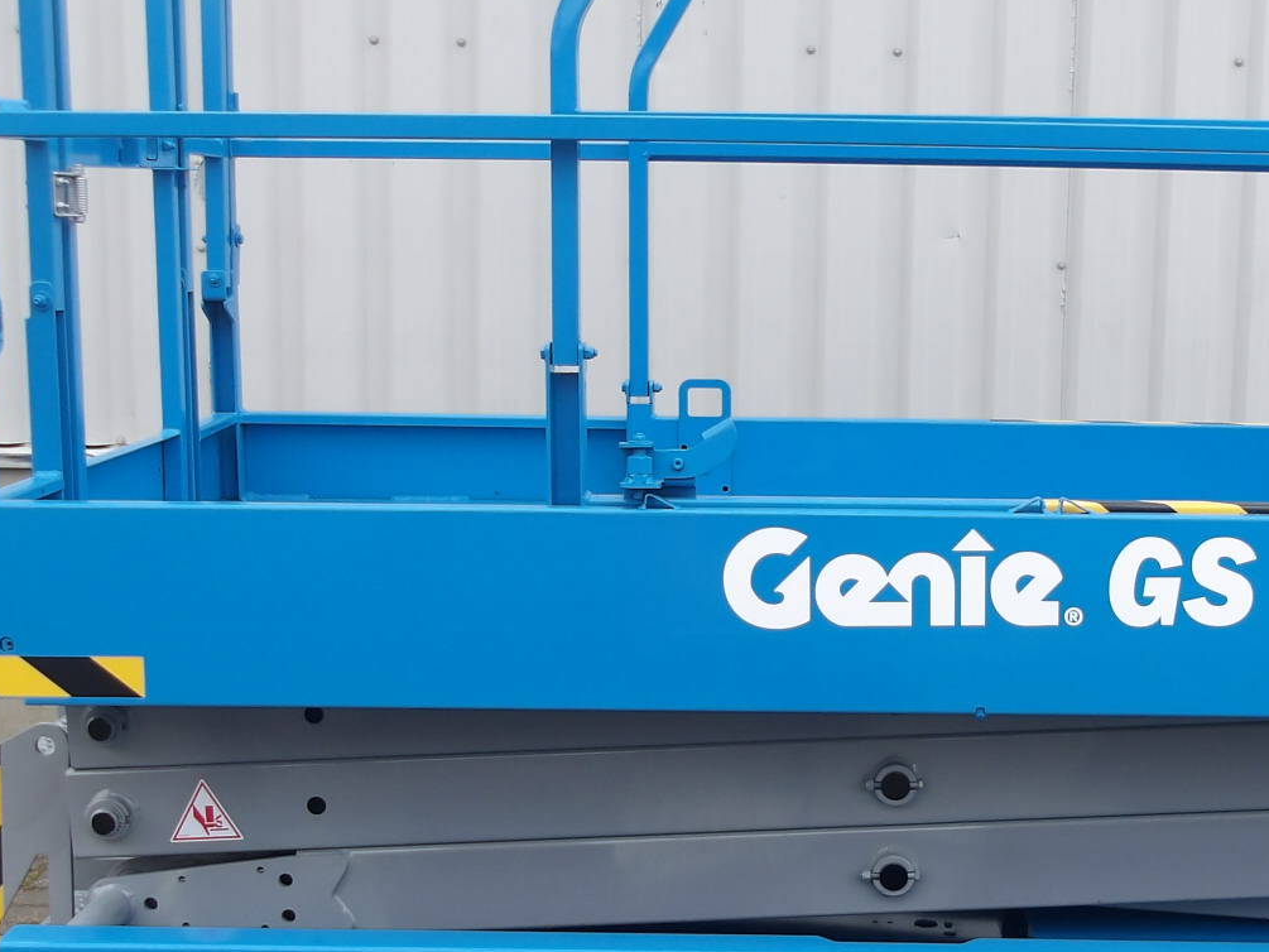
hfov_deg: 34.6
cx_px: 857
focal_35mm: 55
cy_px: 540
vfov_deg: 26.5
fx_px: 2017
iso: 100
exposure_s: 1/162
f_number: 3
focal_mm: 4.9
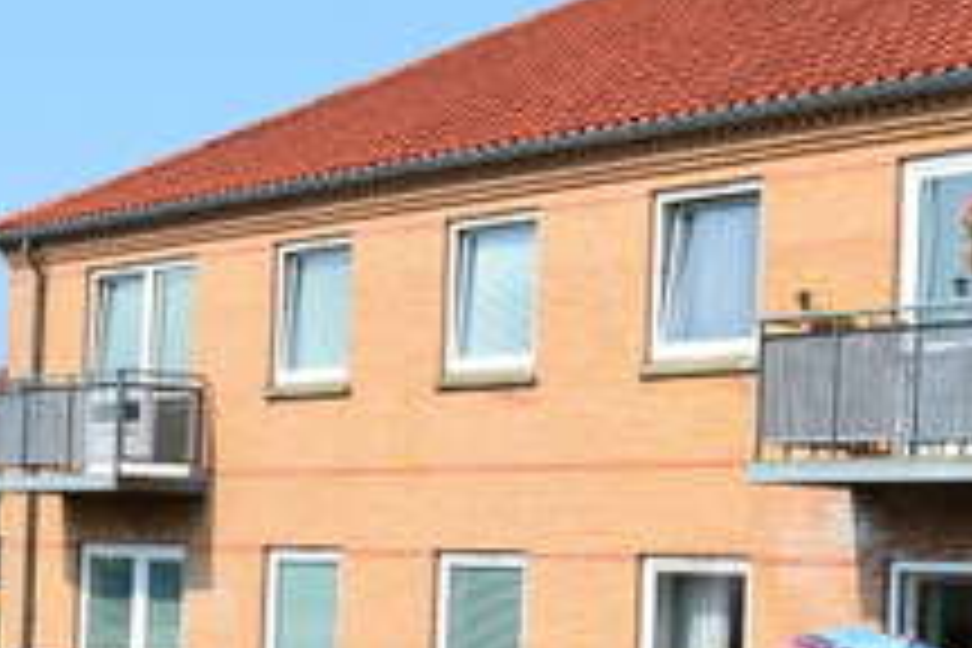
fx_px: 2673
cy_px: 544
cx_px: 666
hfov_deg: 20.5
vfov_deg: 13.7
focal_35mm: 99
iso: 400
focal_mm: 34
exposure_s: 1/400
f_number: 11
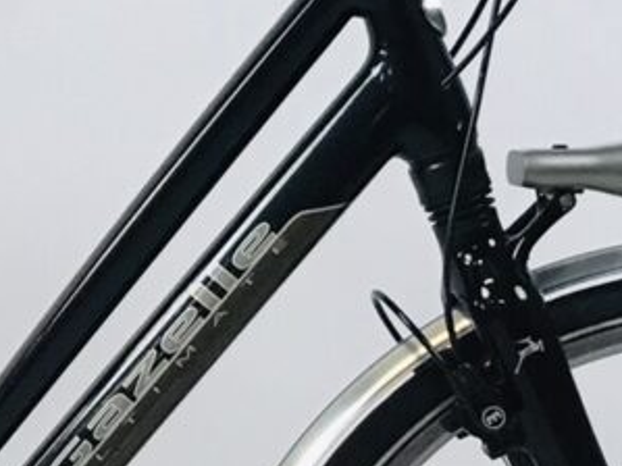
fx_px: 2586
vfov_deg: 10.3
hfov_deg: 13.1
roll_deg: +0.2
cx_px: -243
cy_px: 277
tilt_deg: -2.9
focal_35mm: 144
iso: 25
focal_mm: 3.99
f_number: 1.8
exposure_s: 1/33
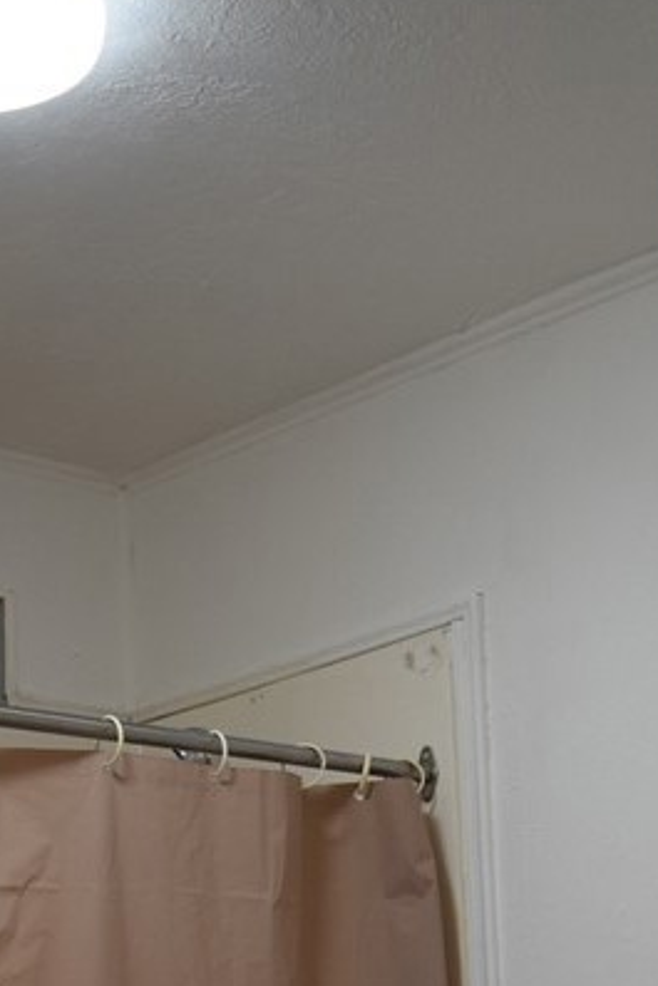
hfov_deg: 16.4
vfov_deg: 22.7
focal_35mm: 82
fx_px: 2246
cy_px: 1192
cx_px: 596
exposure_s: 1/60
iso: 560
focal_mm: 20
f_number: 4
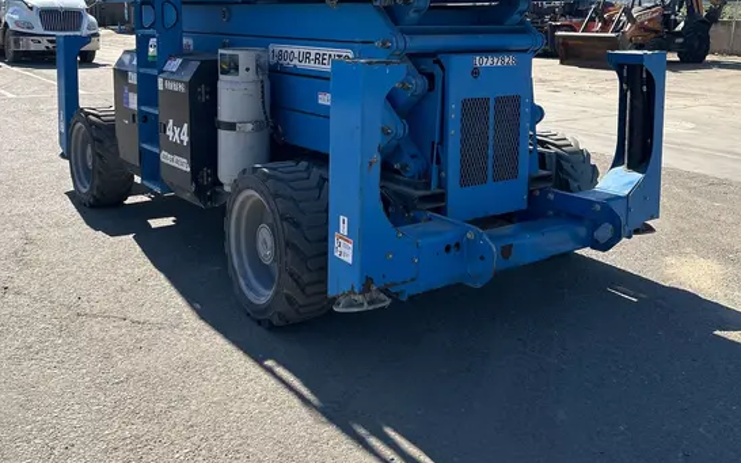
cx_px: 372
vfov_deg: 33.4
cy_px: 90
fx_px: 747
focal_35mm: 37
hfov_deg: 52.8
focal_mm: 5.7
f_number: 1.5
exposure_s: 1/3704
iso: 50
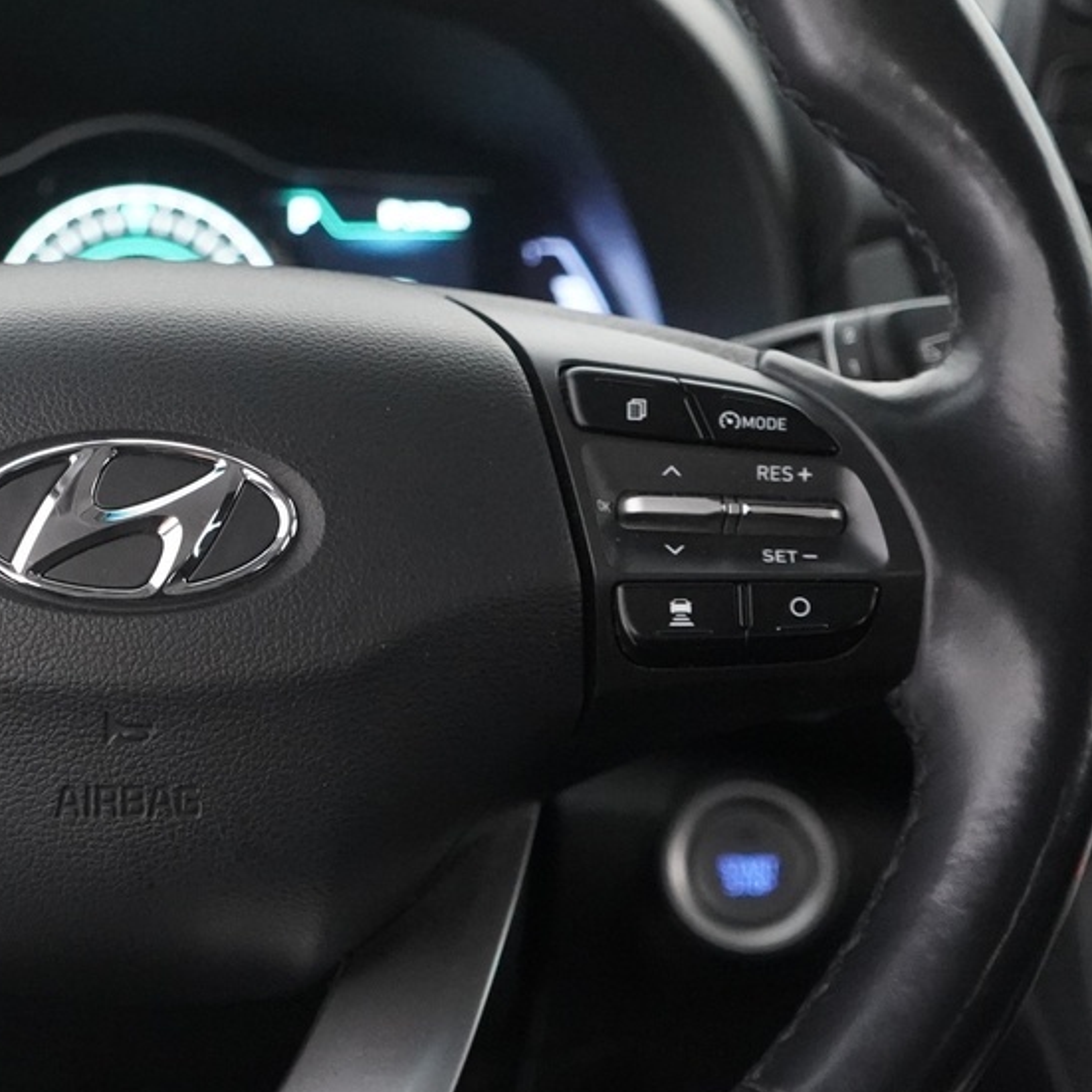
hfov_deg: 22.5
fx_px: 2677
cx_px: 117
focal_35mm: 75
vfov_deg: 23.1
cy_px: 575
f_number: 3.5
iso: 8000
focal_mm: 30
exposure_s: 1/60
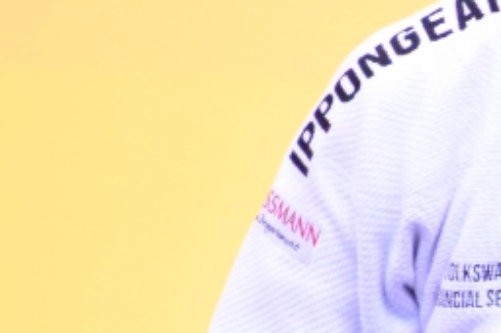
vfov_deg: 0.8
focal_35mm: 1690
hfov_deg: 1.2
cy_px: 292
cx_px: 708
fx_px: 23489
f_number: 6.3
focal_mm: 240
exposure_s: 1/640
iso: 6400
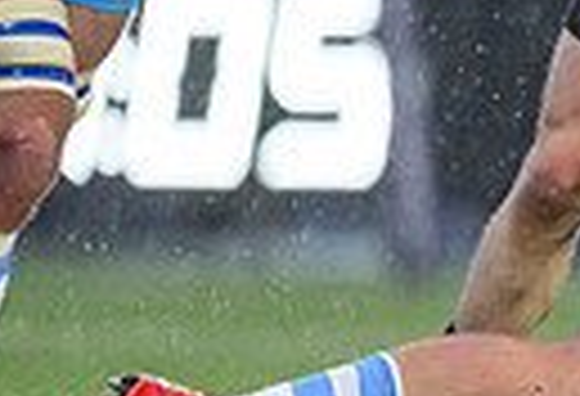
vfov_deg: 0.5
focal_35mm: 2978
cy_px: 45
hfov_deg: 0.7
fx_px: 48321
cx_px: 1496
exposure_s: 1/1600
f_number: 4
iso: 4000
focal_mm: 560
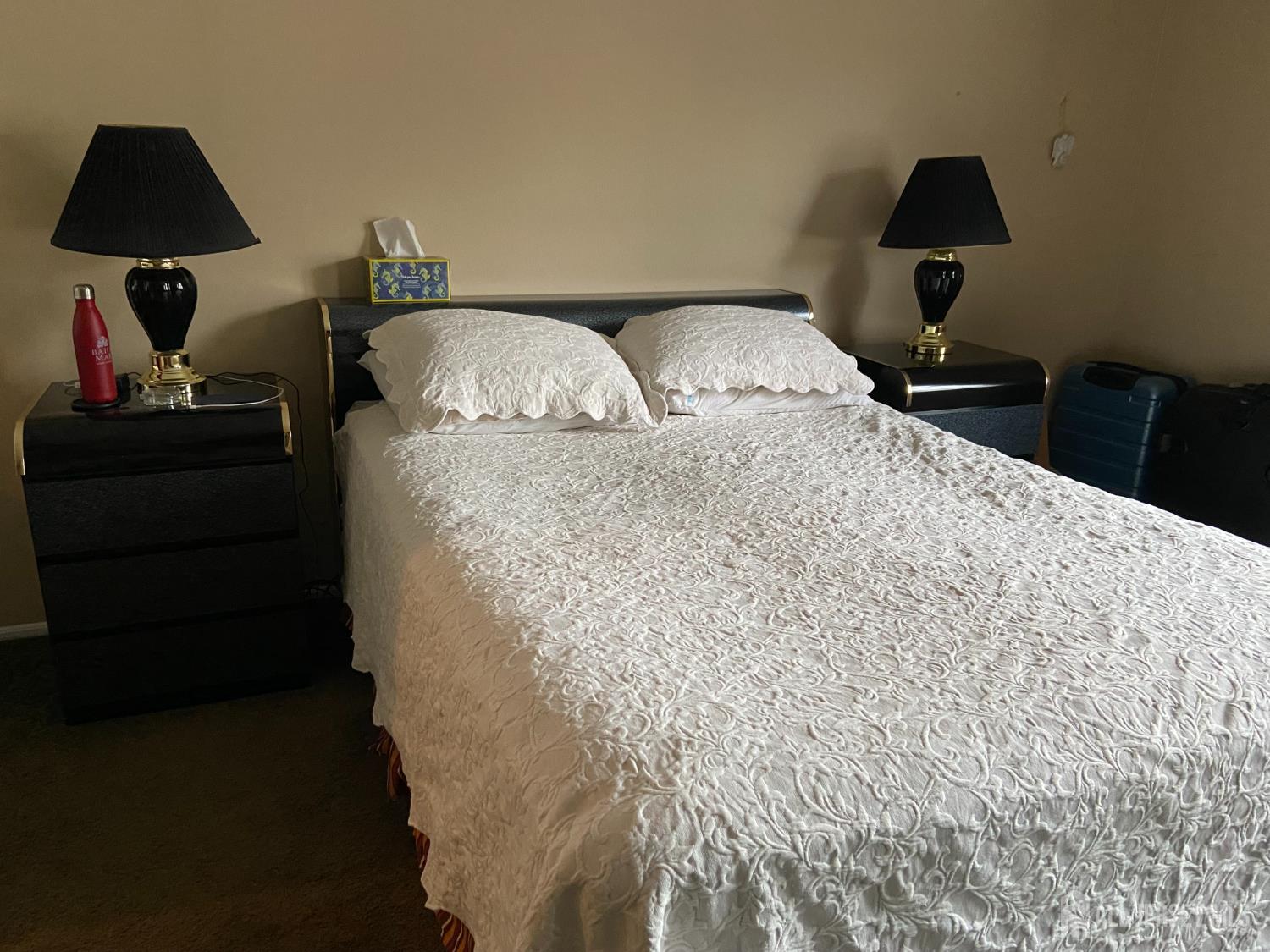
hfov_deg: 67.3
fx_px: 954
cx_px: 635
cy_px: 476
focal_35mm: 26
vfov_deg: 53.1
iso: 500
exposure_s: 1/40
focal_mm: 4.25
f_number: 1.8
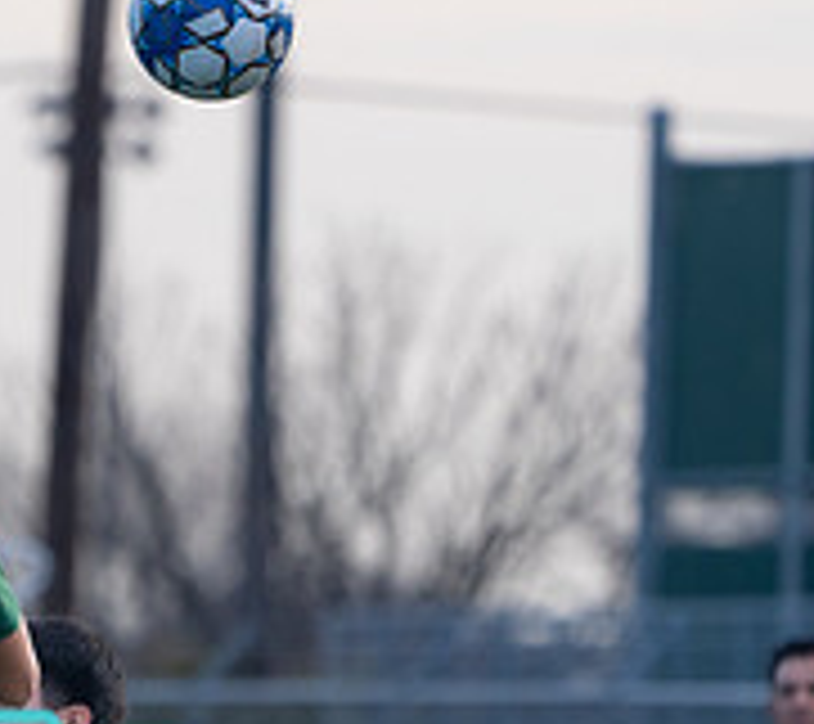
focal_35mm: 1083
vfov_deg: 1.5
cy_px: 914
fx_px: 27267
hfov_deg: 1.7
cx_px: -188
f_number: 5.6
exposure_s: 1/1250
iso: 640
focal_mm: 306
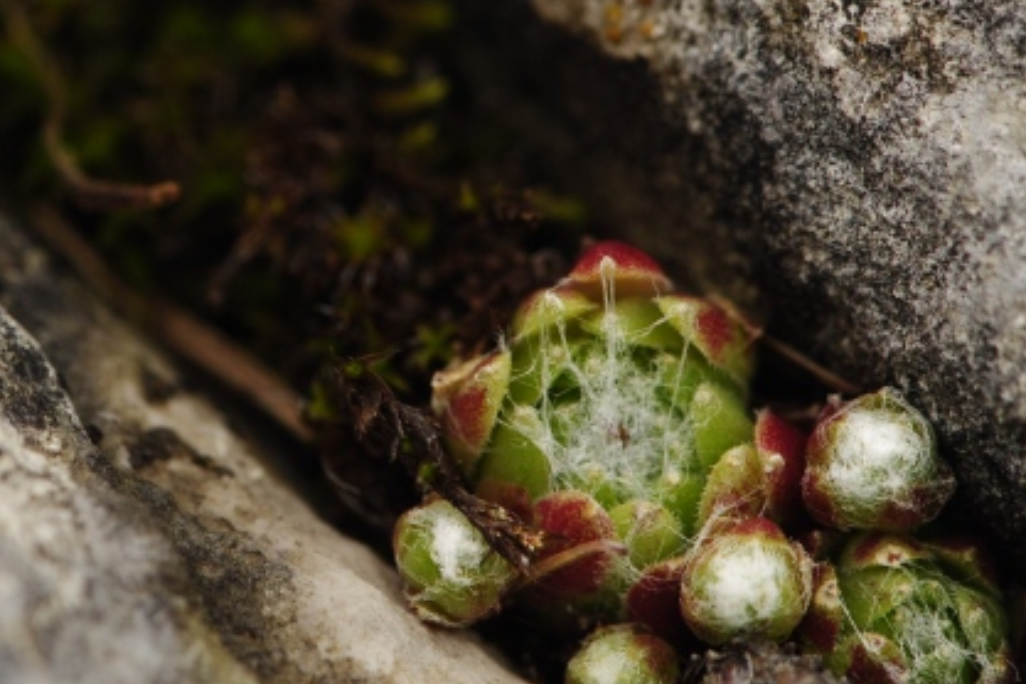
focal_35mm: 245
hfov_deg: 8.4
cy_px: 253
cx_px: 266
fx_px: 6981
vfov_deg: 5.6
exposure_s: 1/250
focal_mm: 85
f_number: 8
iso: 200
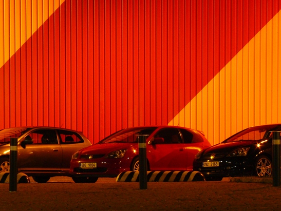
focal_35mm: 95
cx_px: 139
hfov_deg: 20.6
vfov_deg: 15.6
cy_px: 129
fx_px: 772
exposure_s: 8
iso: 200
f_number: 7.1
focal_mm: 10.9
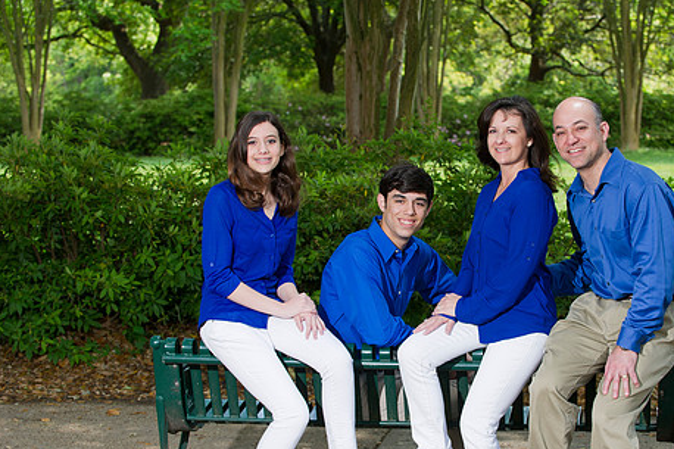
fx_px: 1778
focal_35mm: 95
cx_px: 419
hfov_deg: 21.4
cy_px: 278
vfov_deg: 14.4
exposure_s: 1/200
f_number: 4.5
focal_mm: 75
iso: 320
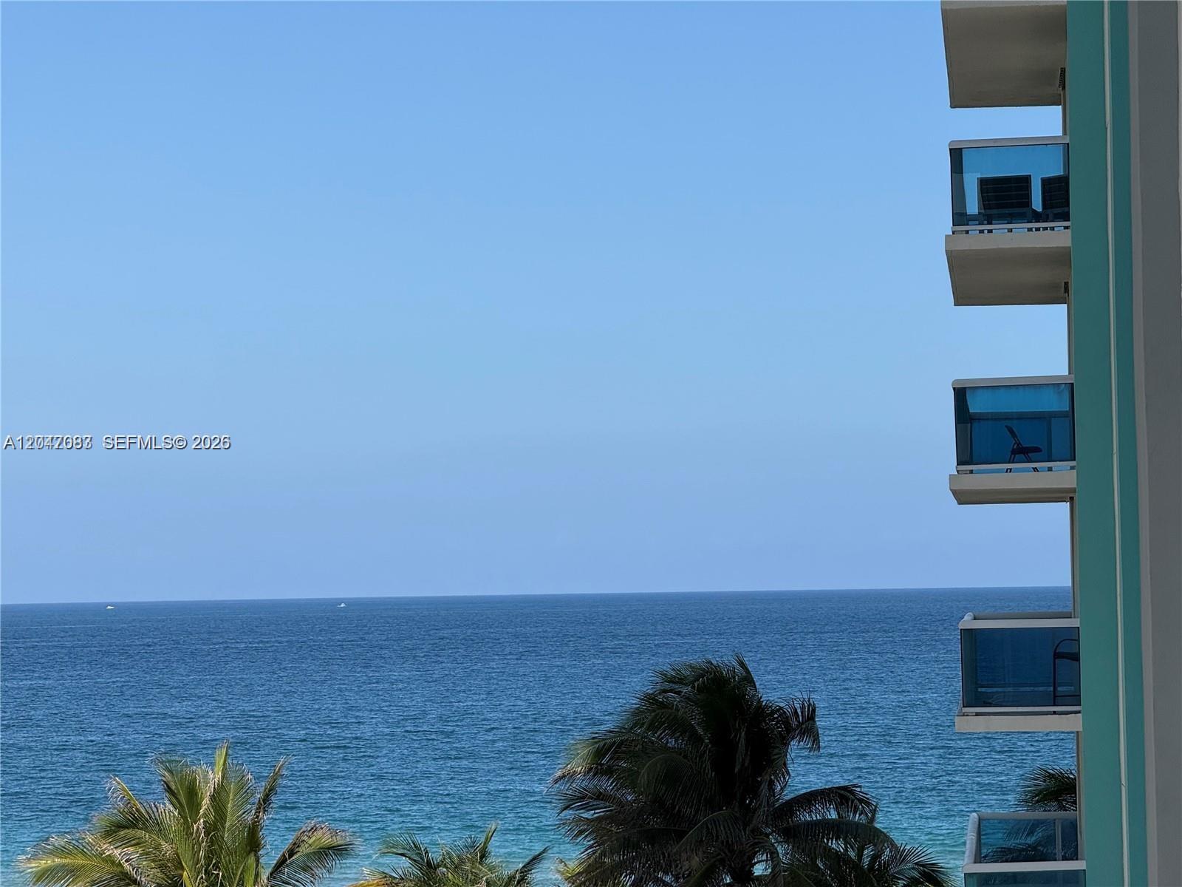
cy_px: 444
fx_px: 4098
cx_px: 591
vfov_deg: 12.3
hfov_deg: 16.4
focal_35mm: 120
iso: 50
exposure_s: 1/1916
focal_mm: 15.66
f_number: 2.8
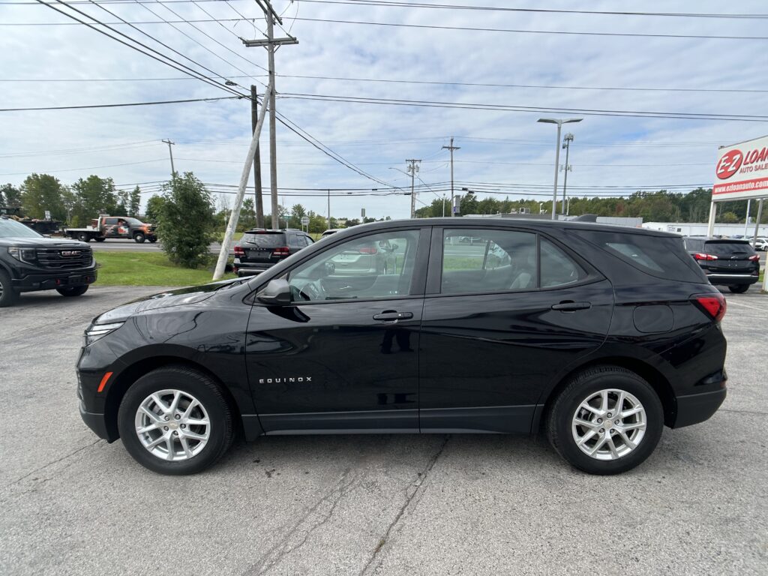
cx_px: 384
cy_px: 288
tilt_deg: -8.5
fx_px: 577
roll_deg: -0.4
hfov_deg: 67.3
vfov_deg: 53.1
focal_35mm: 26
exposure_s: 1/3968
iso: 50
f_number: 1.5
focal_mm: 5.7
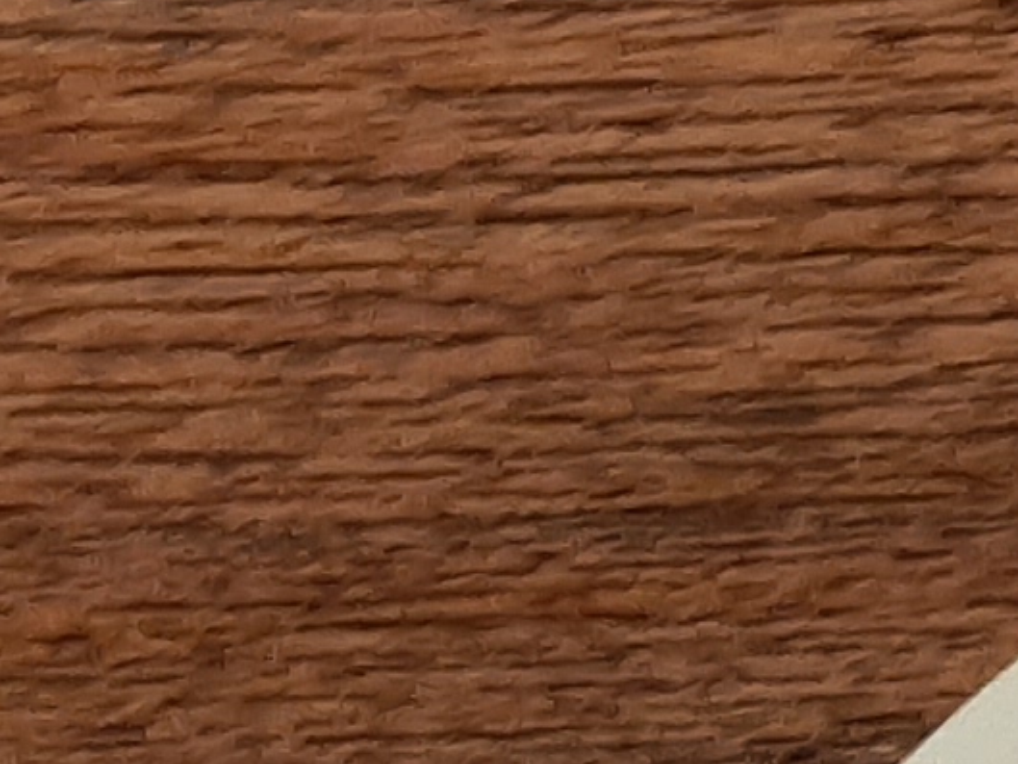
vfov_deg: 6.6
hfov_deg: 8.3
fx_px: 5824
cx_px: 3139
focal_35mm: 198
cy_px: -1830
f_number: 1.7
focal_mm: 3.93
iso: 80
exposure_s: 1/50
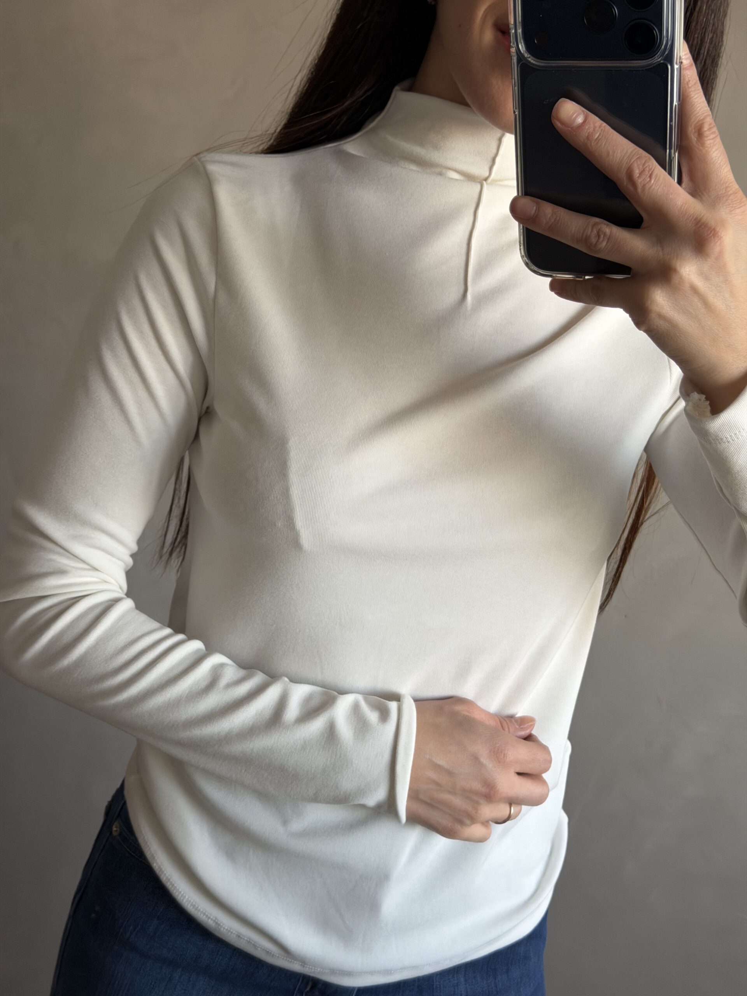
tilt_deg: -25.3
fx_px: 1381
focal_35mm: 48
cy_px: 498
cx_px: 374
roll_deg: -8.4
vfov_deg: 39.7
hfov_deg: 30.3
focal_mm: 6.76
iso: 125
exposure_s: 1/60
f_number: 1.78
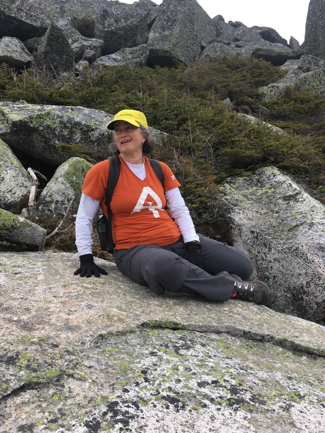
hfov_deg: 48.2
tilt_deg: +6.2
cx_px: 162
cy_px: 216
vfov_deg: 61.7
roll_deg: +7.1
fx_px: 363
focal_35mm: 29
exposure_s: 1/288
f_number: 2.2
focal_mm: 4.15
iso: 25
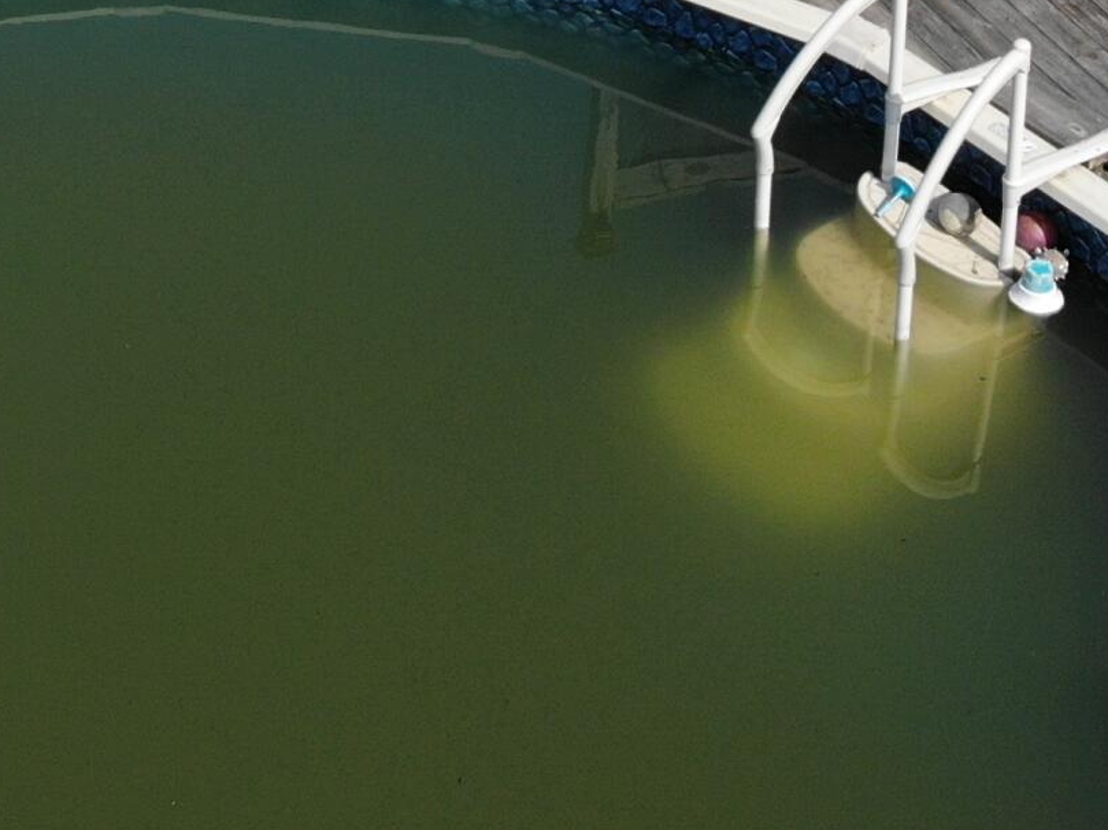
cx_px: 221
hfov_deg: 21.7
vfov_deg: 15.0
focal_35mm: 89
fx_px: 2847
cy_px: -511
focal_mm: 4.5
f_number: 2.8
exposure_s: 1/1000
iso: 100
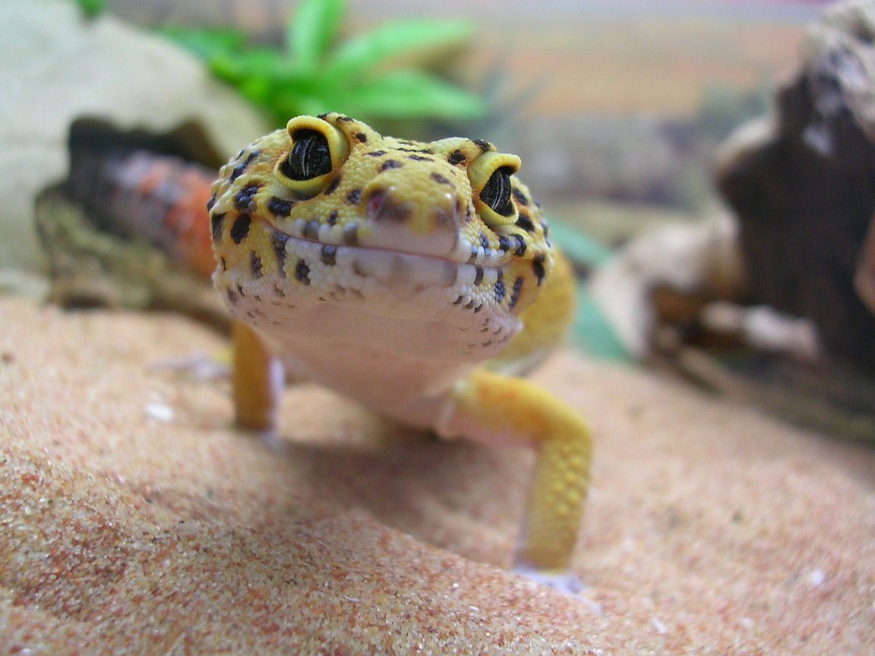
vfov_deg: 33.6
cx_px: 438
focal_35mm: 43
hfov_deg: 43.9
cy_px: 328
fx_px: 1087
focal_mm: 6.6
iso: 50
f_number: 3
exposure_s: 1/21.4
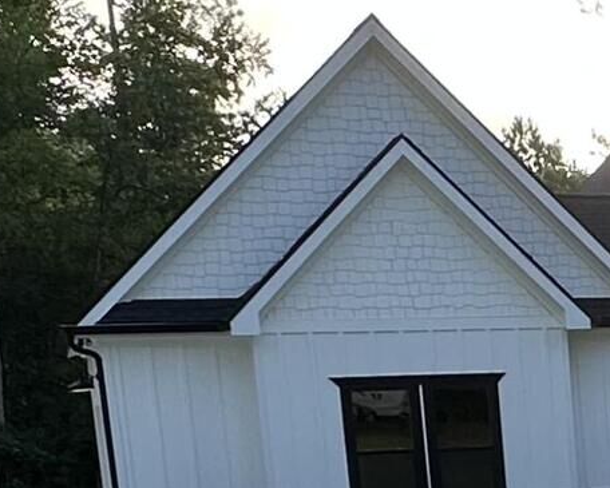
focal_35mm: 92
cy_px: 706
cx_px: 923
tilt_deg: -11.0
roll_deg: +1.3
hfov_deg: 18.4
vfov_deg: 15.6
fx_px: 1661
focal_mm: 2.22
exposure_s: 1/491
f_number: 2.2
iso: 40
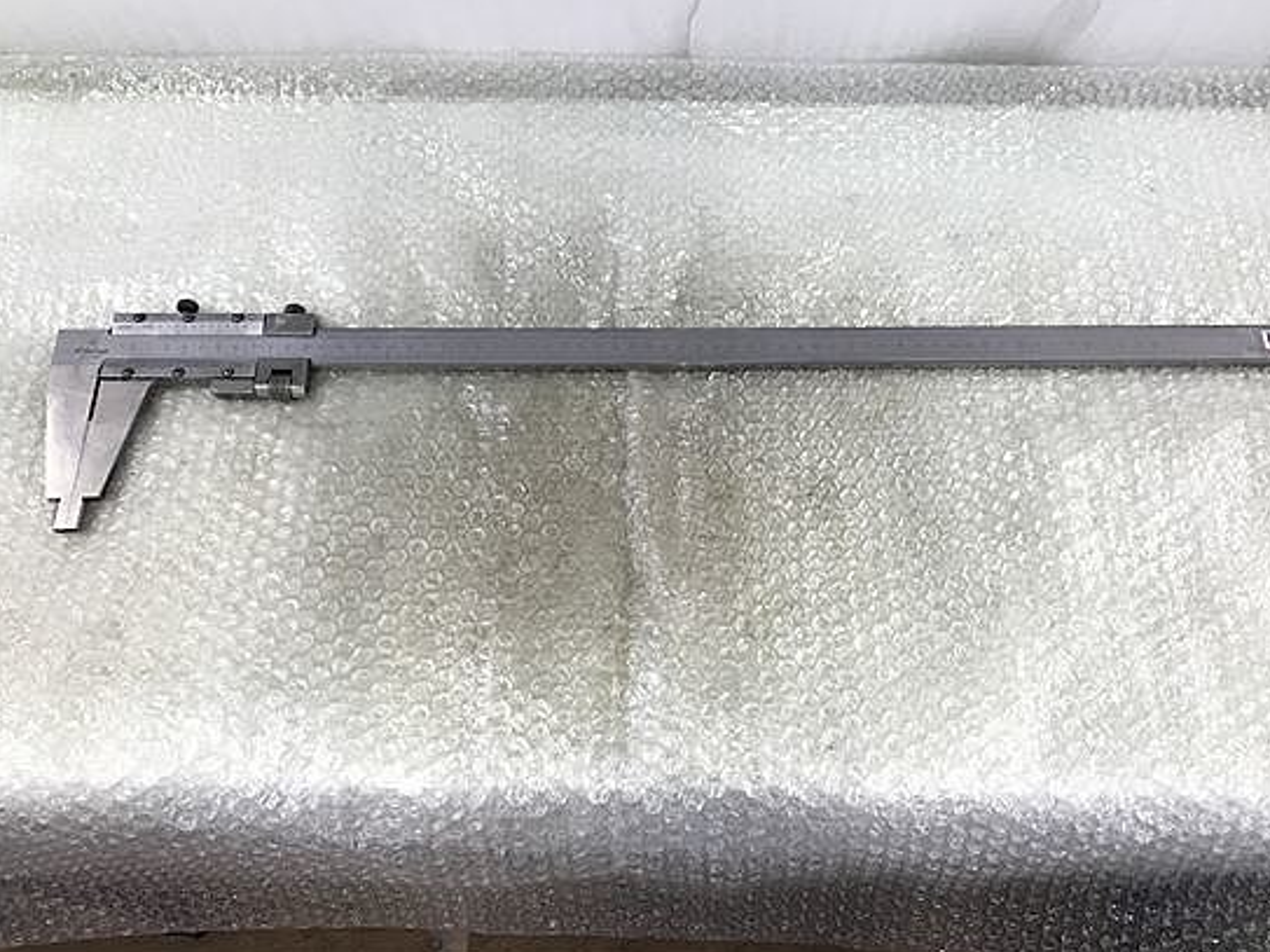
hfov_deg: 55.3
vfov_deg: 42.8
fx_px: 1210
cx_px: 685
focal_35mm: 33
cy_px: 402
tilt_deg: -62.9
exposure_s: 1/30
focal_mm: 3.99
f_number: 1.8
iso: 32
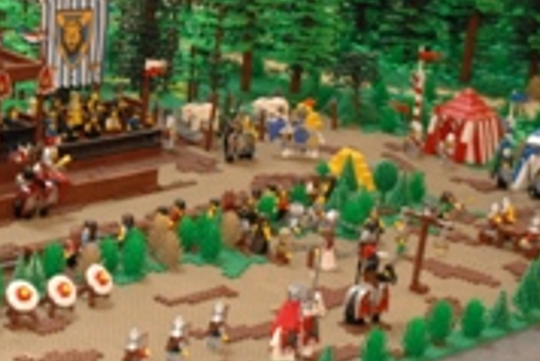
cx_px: 3
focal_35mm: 109
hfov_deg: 18.2
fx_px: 1640
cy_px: 255
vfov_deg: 12.5
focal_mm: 29
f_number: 4
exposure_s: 1/60
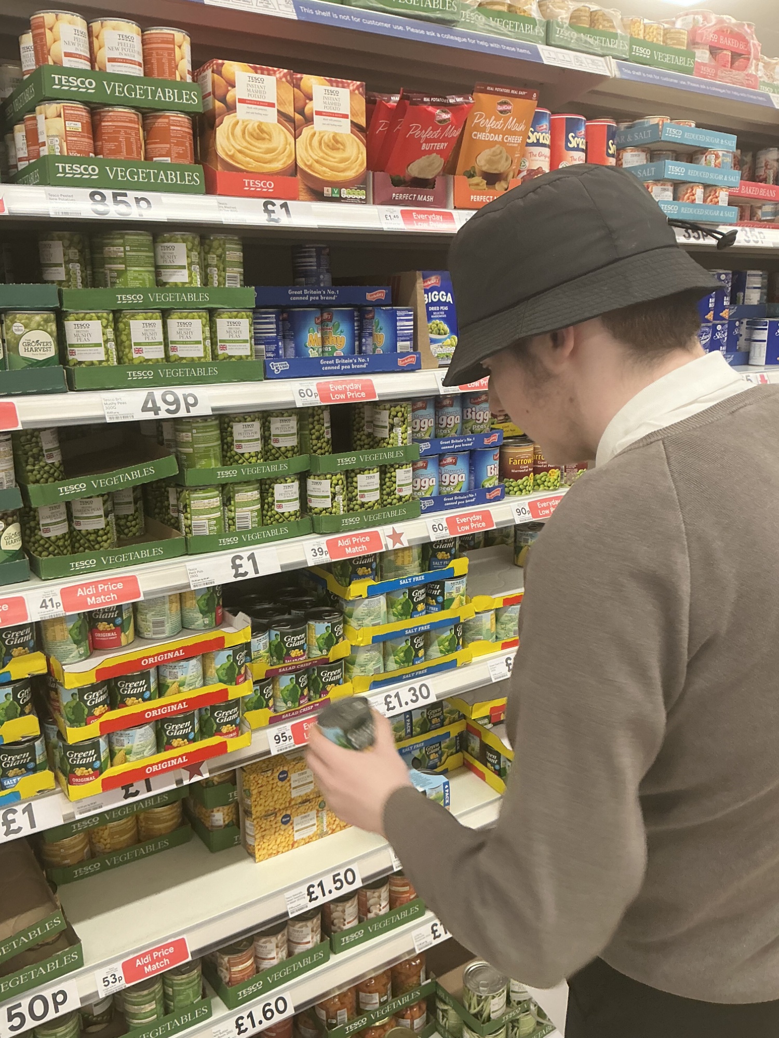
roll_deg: +0.5
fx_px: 870
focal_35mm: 29
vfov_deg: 61.7
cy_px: 519
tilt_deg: -13.1
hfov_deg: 48.2
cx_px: 390
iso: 80
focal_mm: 3
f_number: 1.8
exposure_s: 1/50
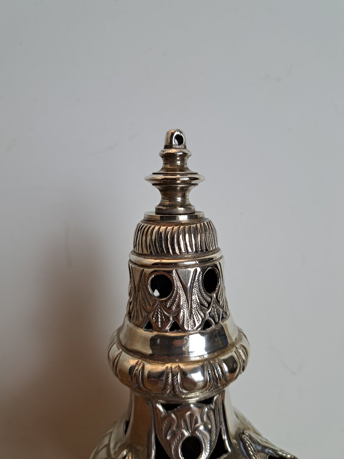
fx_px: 318
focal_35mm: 24
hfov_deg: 56.8
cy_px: 230
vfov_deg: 71.6
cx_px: 172
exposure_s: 1/60
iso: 80
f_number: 1.8
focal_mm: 5.23
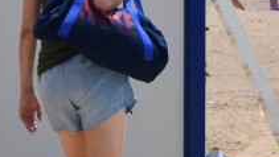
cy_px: -91
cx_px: 148
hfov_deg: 4.9
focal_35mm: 442
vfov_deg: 2.7
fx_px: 3270
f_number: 8
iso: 400
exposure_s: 1/2000
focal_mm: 55
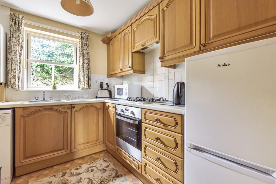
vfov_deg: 73.8
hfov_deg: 96.7
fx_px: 123
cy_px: 92
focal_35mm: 16
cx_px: 138
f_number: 8
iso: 250
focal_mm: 16
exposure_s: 1/8
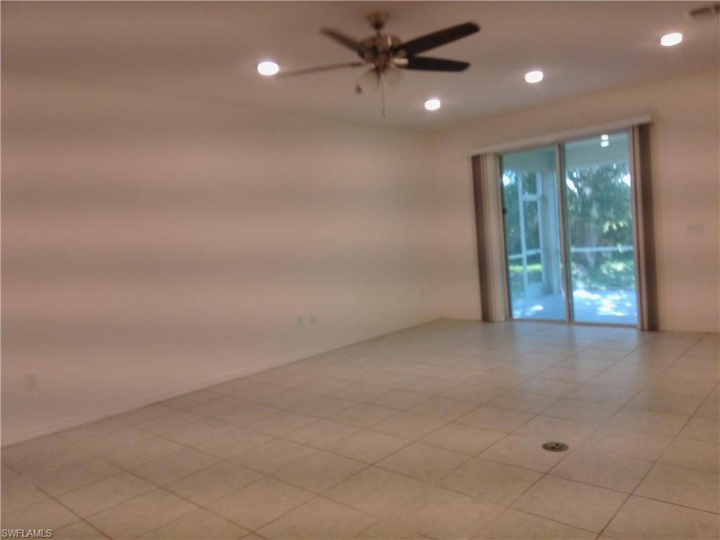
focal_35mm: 26
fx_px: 541
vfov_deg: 53.1
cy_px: 270
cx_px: 360
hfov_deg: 67.3
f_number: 2
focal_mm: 3
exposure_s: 1/50
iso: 219
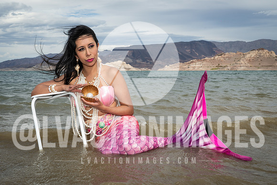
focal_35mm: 42
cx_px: 142
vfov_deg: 31.9
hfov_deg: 46.4
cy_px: 93
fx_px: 323
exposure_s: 1/250
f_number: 10
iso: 64
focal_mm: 39
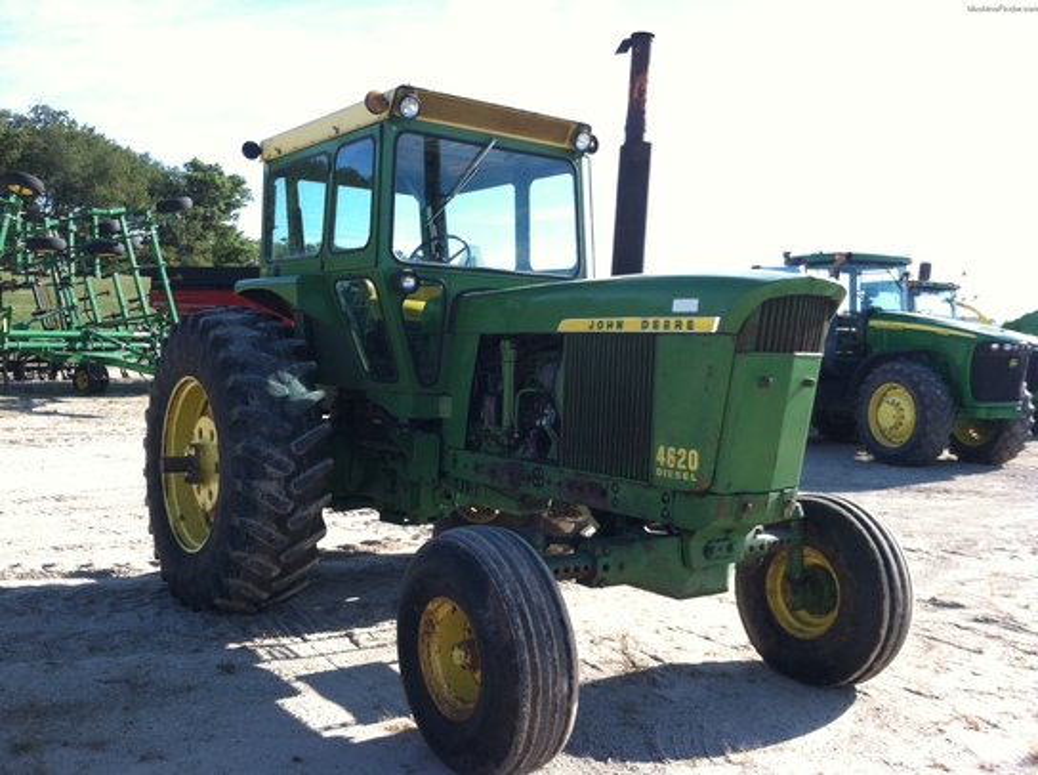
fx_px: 1048
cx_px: 519
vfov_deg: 40.6
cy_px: 388
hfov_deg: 52.7
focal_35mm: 35
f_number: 2.8
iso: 80
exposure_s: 1/390
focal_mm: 3.85
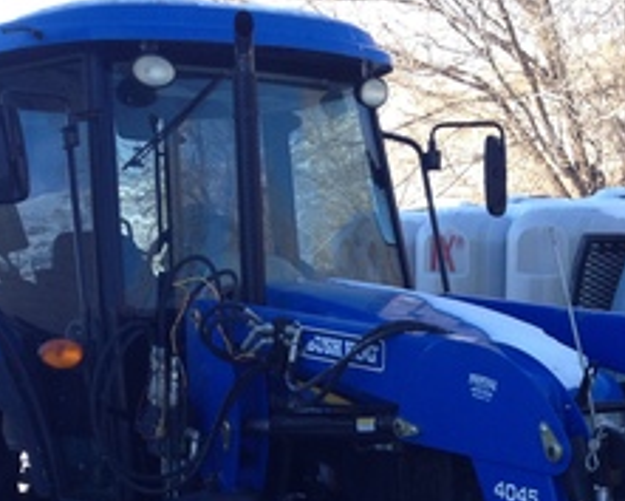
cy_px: 549
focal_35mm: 84
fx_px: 1554
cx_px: 410
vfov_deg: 17.7
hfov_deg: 22.6
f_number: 2.4
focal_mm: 4.28
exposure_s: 1/347
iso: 50
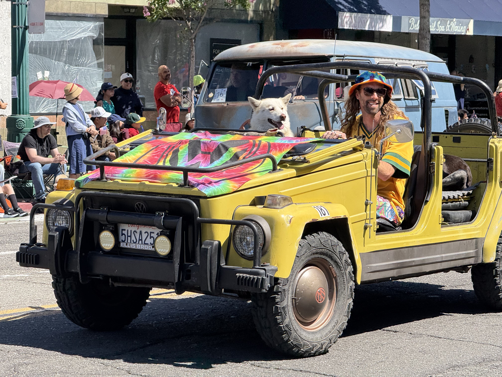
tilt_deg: -3.8
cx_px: 251
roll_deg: -0.2
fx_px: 1740
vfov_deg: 12.3
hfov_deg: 16.4
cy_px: 188
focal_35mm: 120
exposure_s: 1/1096
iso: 64
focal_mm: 15.66
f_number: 2.8
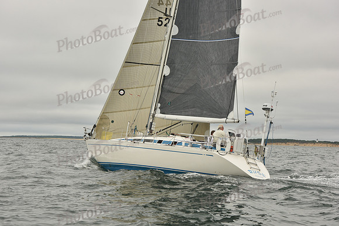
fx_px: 848
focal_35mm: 90
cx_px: 170
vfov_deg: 15.2
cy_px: 113
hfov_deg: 22.6
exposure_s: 1/800
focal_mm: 90
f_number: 8
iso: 320
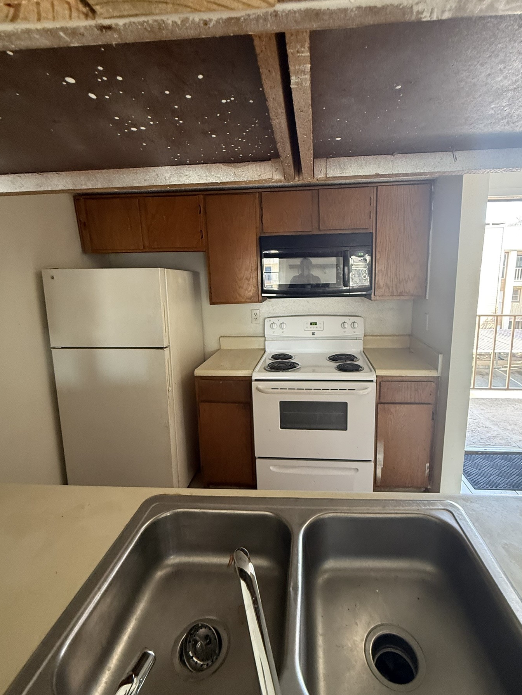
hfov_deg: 77.9
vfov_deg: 94.4
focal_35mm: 16
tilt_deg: -9.9
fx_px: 322
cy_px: 333
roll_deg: +1.1
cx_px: 289
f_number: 2.2
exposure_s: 1/60
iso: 320
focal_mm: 2.22
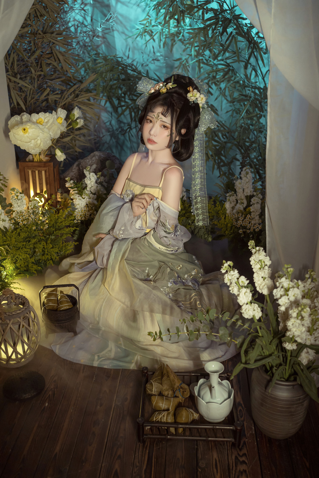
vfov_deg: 54.4
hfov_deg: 37.9
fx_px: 465
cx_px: 160
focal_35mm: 35
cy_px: 239
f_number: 3.5
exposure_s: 1/60
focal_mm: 35
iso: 640
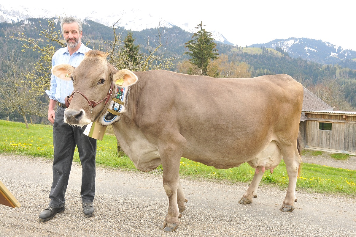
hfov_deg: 57.3
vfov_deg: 39.9
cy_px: 118
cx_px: 178
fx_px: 326
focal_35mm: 33
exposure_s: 1/200
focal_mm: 22
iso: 400
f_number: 7.1
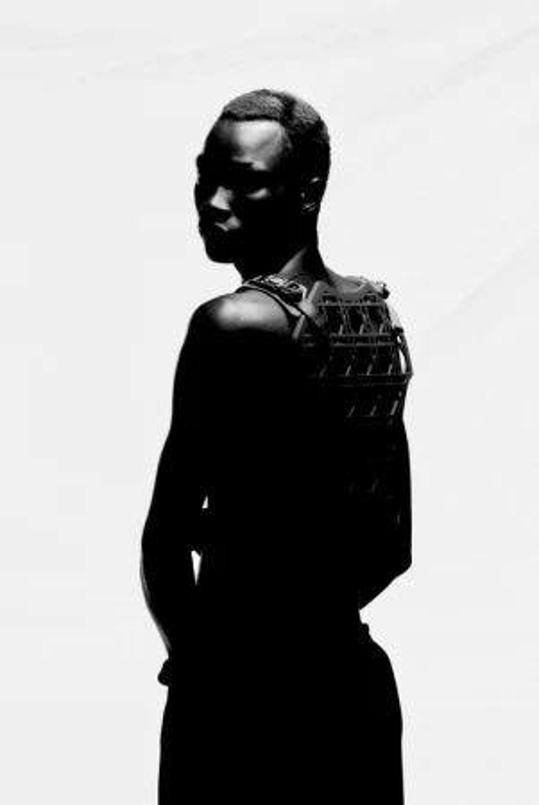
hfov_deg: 4.3
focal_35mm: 323
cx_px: 270
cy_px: 402
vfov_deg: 6.4
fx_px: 7237
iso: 400
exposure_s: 1/60
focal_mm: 323
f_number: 6.3
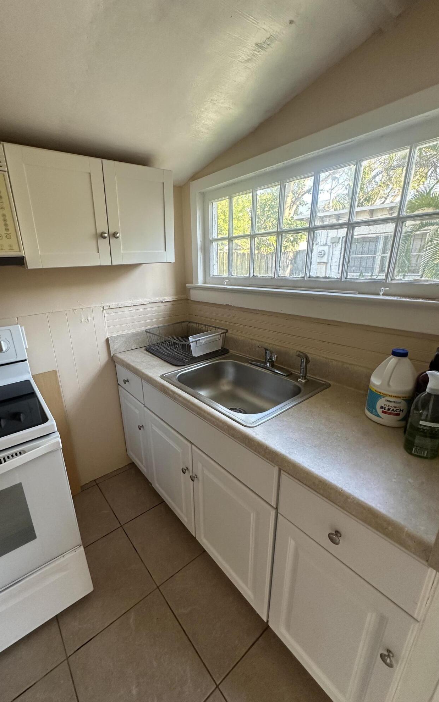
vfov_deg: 101.5
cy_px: 354
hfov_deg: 74.3
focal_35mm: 15
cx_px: 186
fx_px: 287
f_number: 2.2
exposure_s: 1/99
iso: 200
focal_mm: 2.22
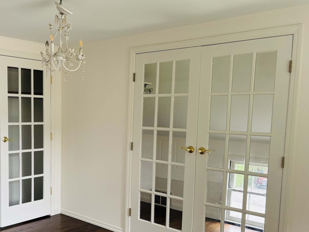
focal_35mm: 39
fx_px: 348
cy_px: 146
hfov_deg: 46.7
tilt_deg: -6.1
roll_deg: -0.6
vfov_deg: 36.6
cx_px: 91
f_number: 1.6
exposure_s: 1/121
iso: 100
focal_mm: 5.96
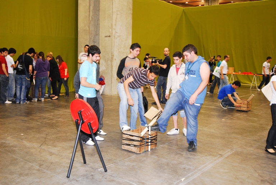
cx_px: 138
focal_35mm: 38
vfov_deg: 35.6
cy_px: 92
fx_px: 288
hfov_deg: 51.2
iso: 640
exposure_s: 1/30
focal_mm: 25
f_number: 4
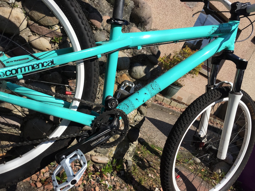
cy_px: 96
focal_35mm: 29
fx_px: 214
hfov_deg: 61.7
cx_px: 128
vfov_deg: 48.2
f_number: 2.2
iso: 32
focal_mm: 4.15
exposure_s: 1/2639
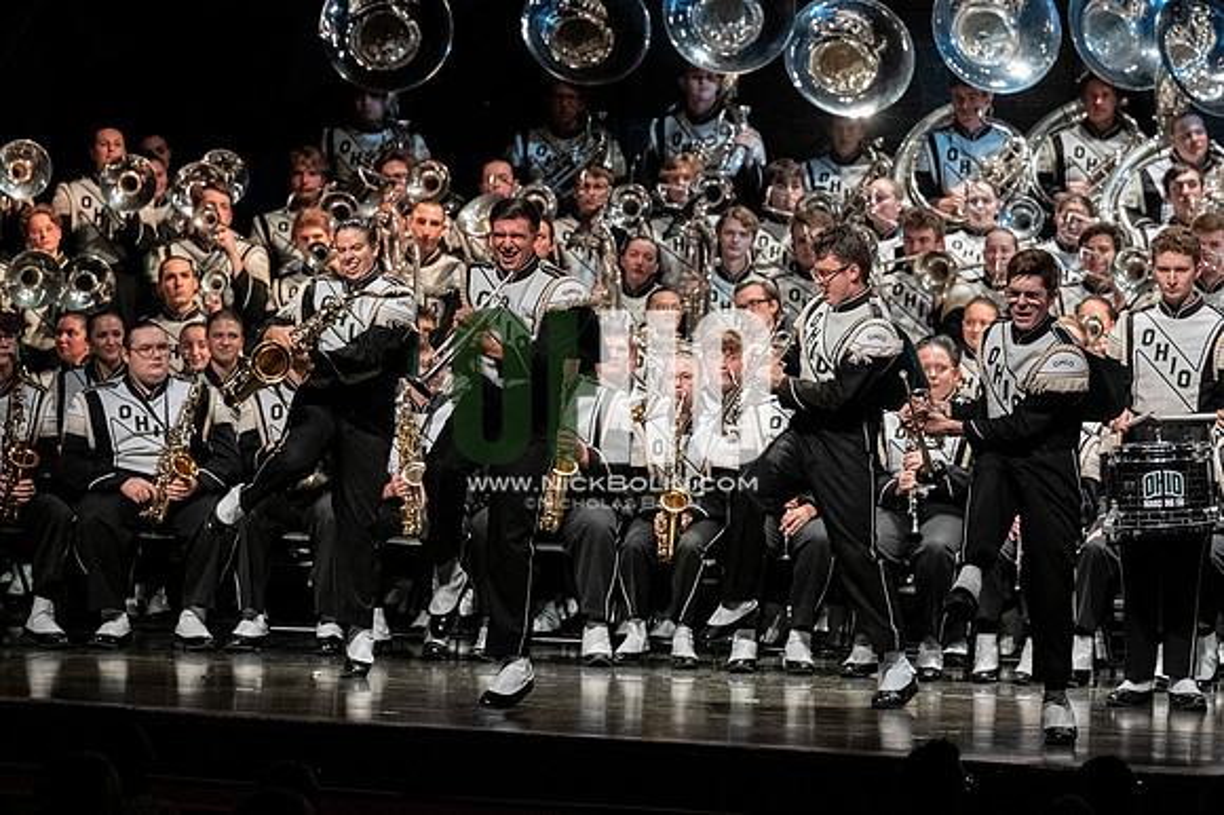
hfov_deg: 9.8
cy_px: 408
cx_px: 612
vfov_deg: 6.5
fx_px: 7136
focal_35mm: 210
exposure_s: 1/500
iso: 4000
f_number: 4
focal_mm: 140
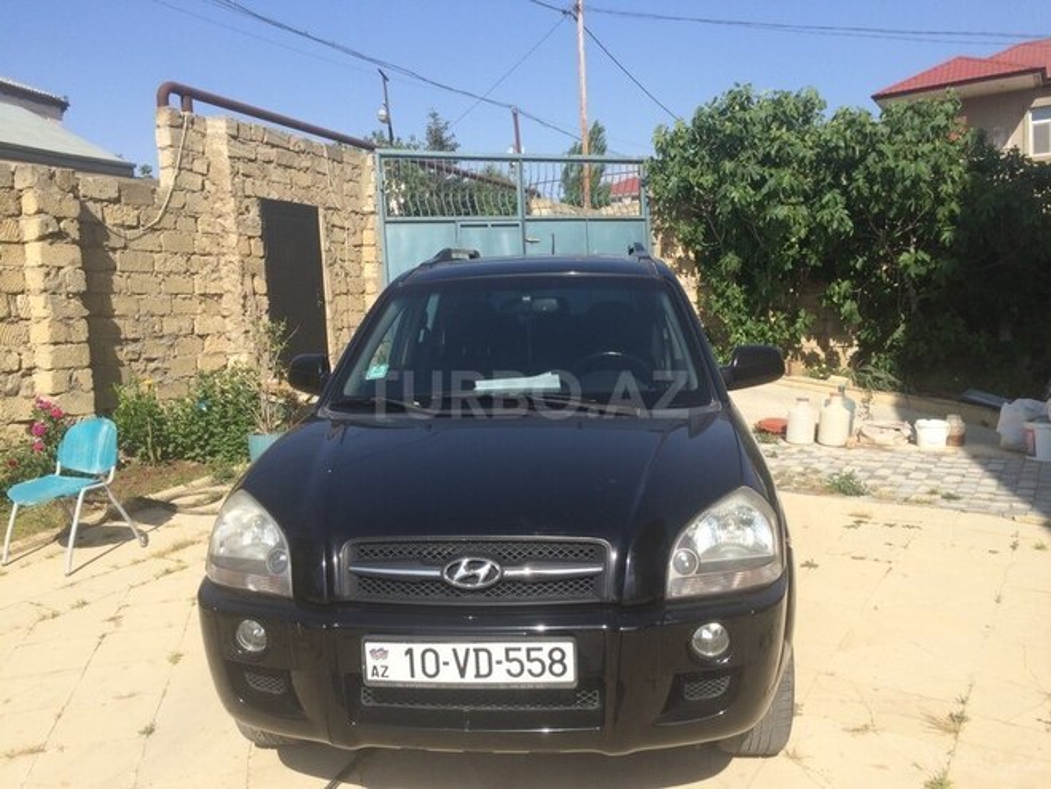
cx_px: 526
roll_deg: +3.7
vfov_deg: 48.2
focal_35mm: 29
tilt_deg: -7.7
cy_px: 394
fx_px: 880
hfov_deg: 61.7
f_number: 2.2
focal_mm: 4.15
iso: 32
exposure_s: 1/2053
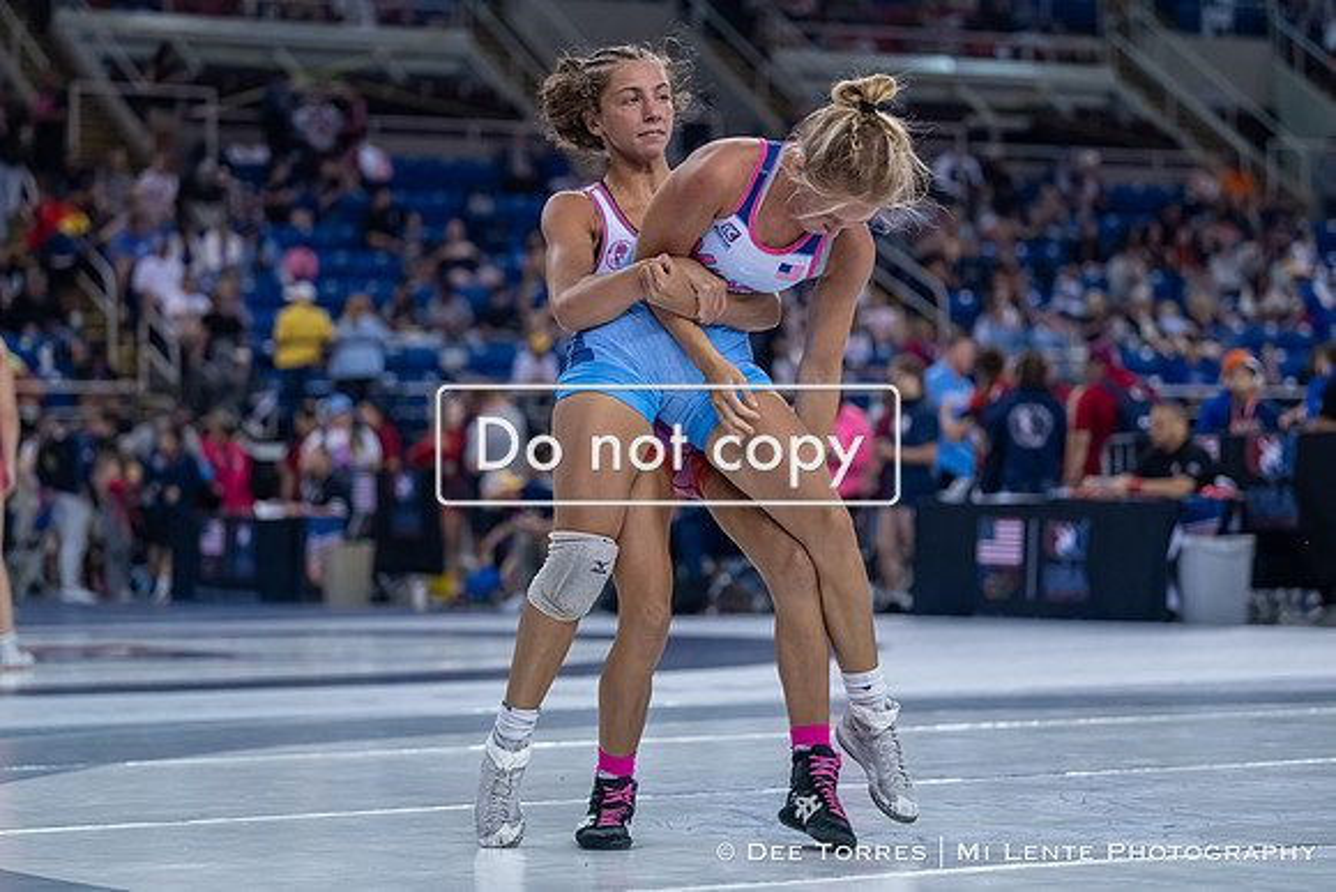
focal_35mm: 105
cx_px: 725
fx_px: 3892
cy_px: 428
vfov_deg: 13.1
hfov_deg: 19.5
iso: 2200
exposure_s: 1/800
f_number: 2.8
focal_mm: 93
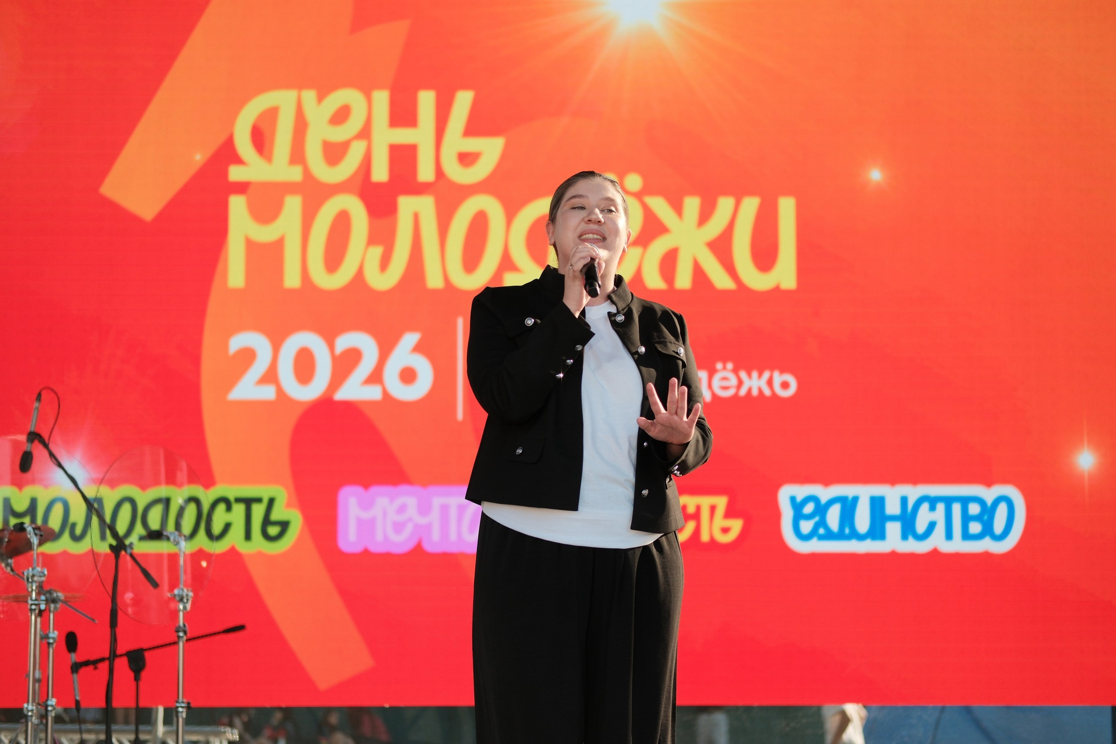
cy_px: 372
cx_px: 558
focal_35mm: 75
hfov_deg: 27.0
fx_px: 2325
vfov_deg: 18.2
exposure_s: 1/3200
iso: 500
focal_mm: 50
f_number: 2
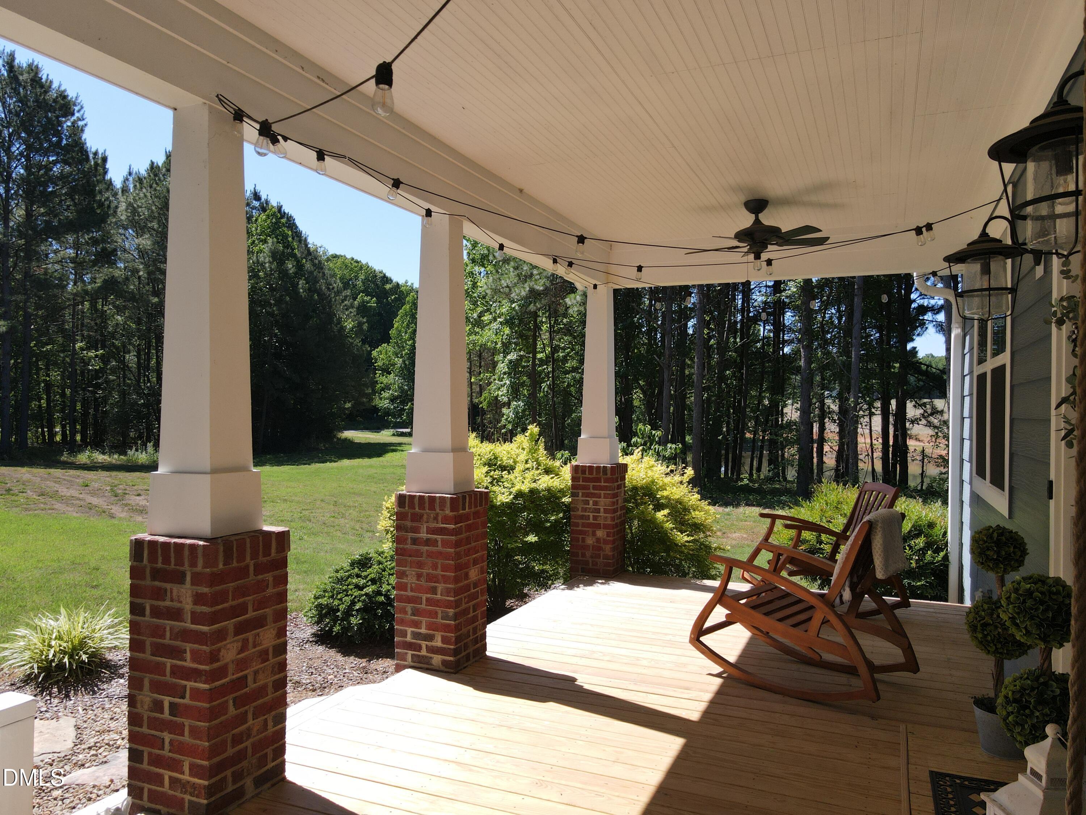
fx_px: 753
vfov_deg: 56.8
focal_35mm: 24
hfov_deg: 71.6
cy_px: 408
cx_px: 543
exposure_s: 1/500
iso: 100
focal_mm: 4.5
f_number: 2.8
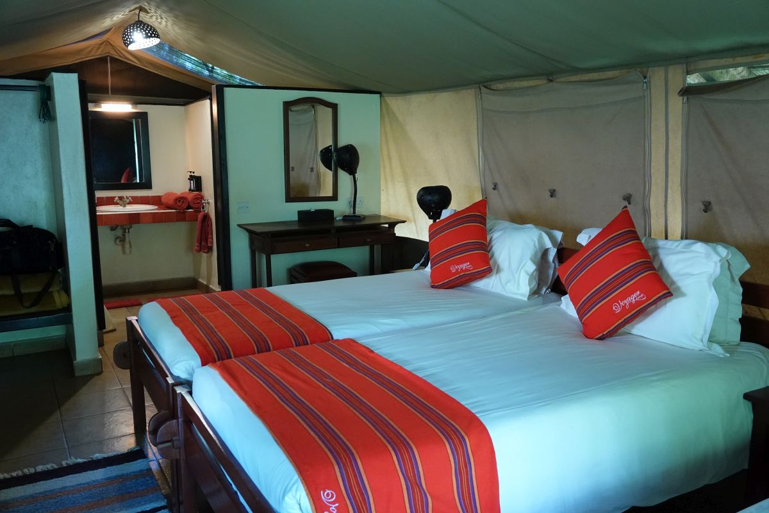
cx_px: 384
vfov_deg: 43.6
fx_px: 641
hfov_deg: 61.9
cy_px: 256
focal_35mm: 30
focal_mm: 11.03
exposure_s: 1/30
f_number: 2.8
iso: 1250
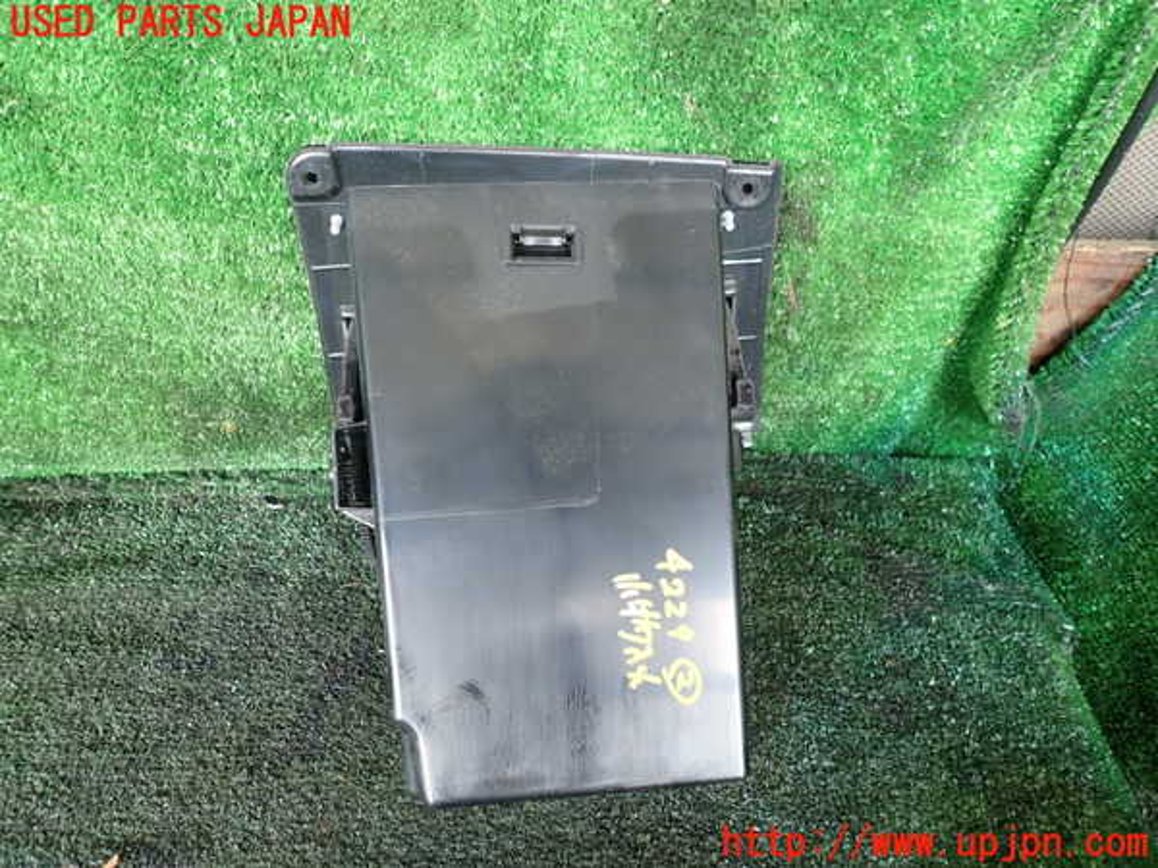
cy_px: 434
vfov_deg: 54.9
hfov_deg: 69.4
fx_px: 836
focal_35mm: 25
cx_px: 579
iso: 200
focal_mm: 4.5
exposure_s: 1/40
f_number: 2
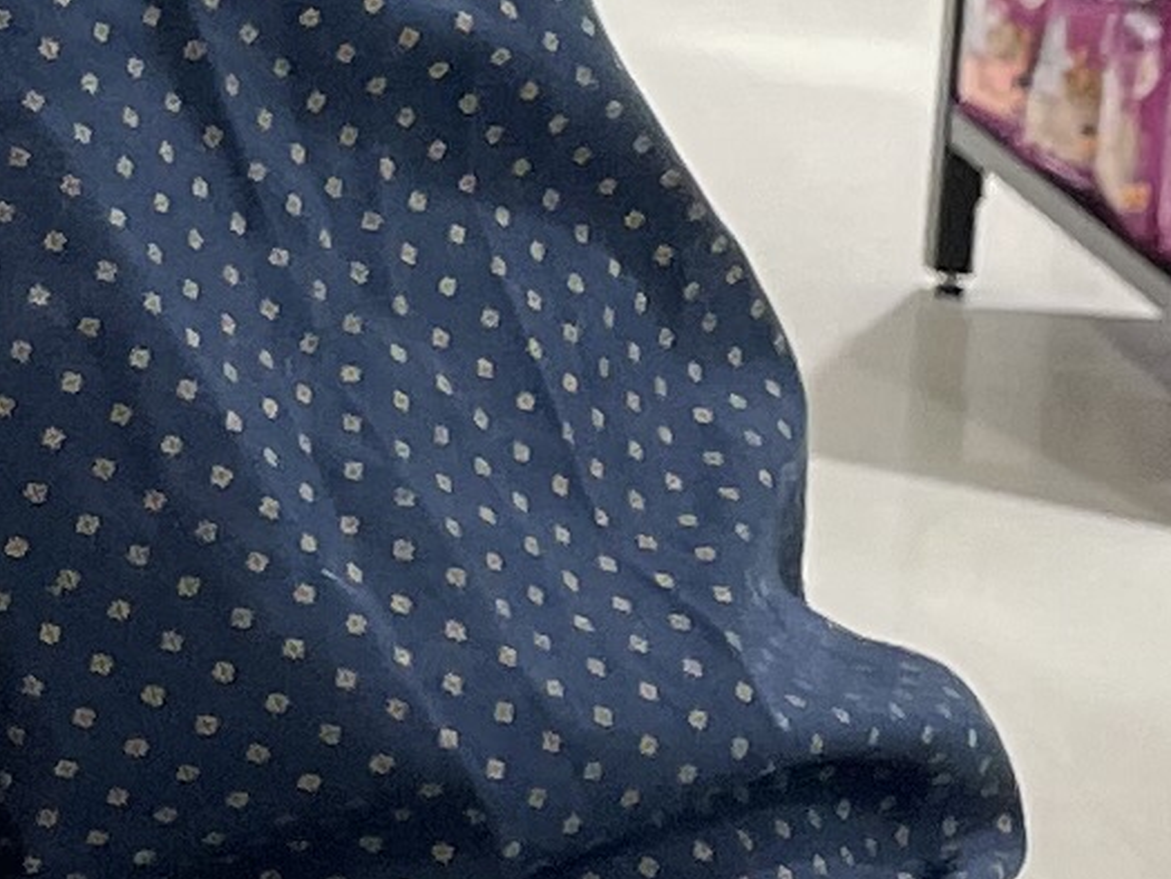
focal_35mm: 200
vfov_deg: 7.3
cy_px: -271
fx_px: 6766
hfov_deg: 8.8
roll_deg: -1.2
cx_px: -1826
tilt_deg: -7.0
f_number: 1.6
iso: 100
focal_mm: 4.2
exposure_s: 1/100
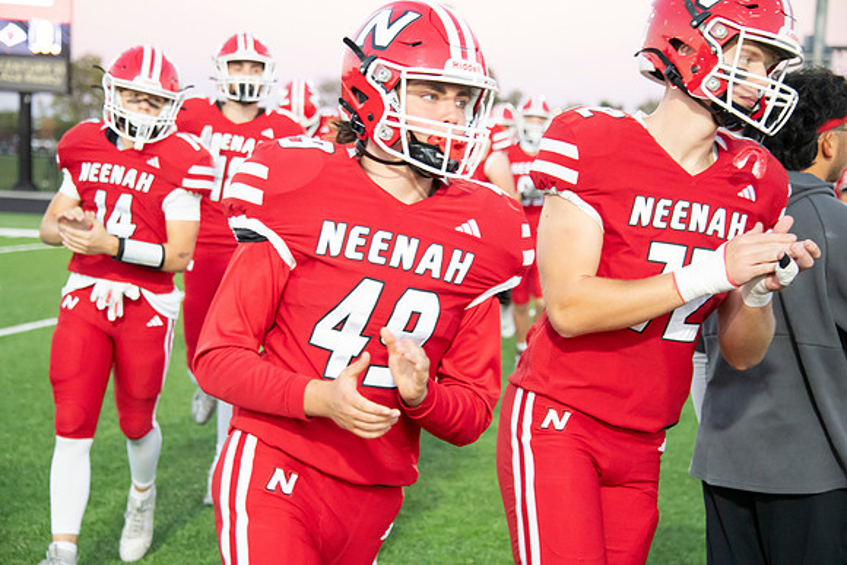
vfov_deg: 14.9
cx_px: 424
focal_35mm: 92
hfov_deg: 22.1
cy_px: 282
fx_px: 2165
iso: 8000
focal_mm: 92
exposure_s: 1/640
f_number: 5.6
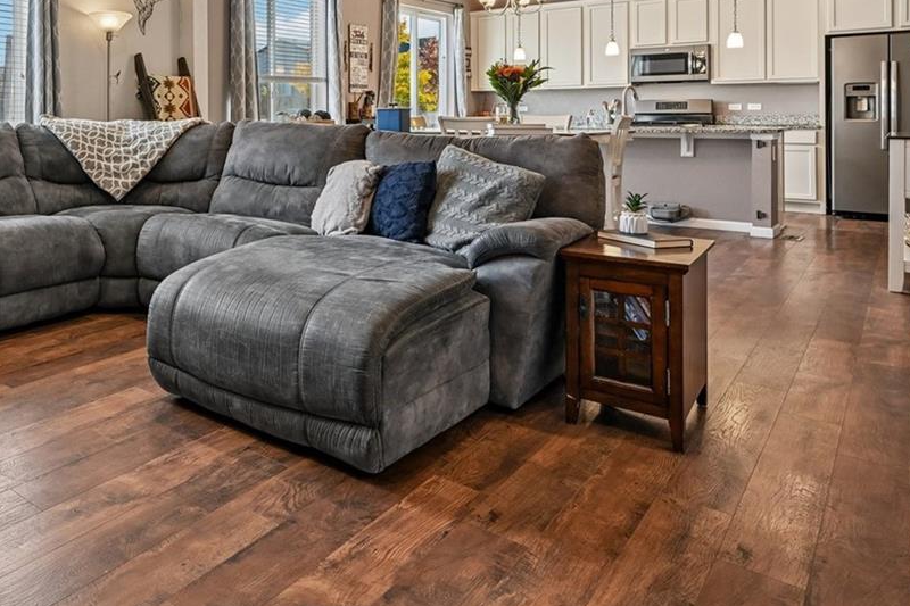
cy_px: 108
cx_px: 125
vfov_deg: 43.8
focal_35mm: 28
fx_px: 708
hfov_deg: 58.0
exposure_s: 1/15
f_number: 8
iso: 110
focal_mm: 14
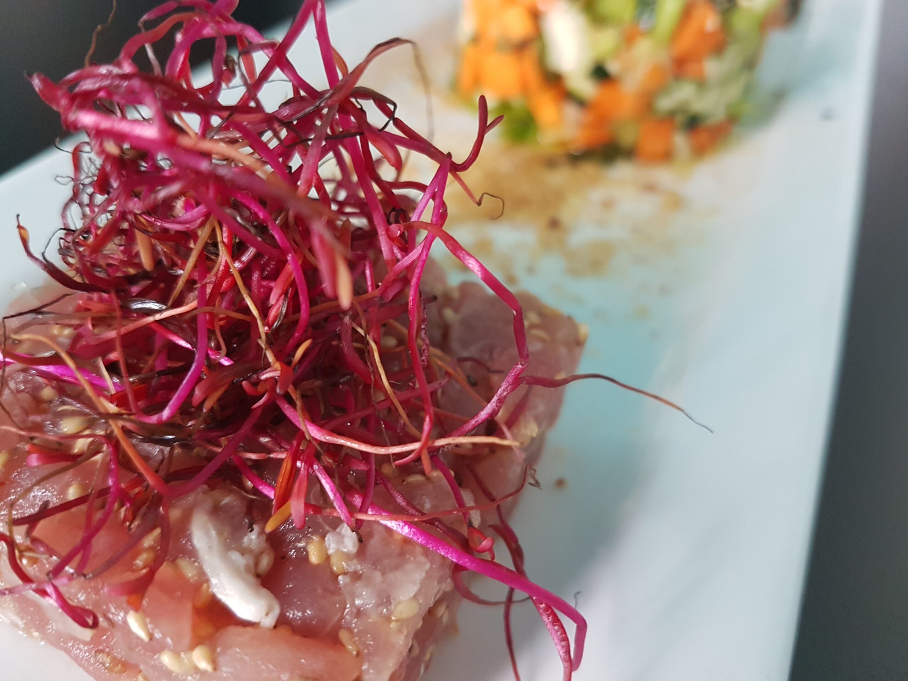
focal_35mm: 26
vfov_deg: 53.1
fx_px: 682
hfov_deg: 67.3
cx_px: 454
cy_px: 340
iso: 200
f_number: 1.7
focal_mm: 4.2
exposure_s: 1/50
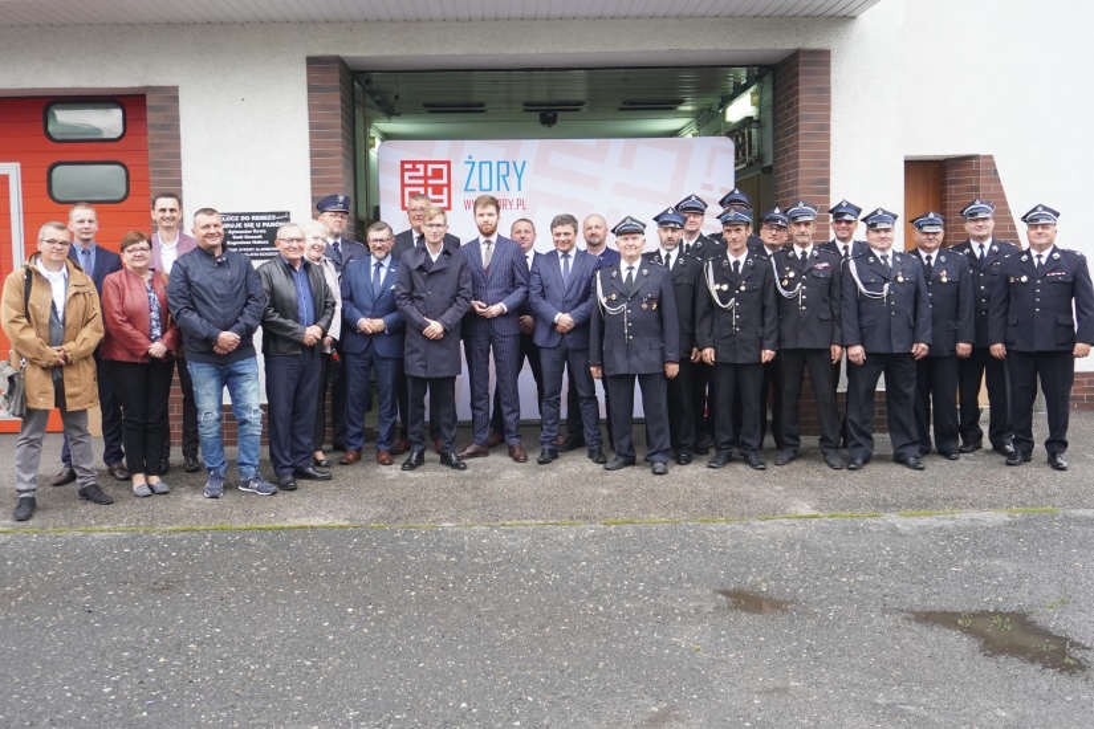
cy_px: 364
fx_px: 1048
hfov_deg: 55.1
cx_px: 547
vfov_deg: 38.4
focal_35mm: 34
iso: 800
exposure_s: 1/160
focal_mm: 23
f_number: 4
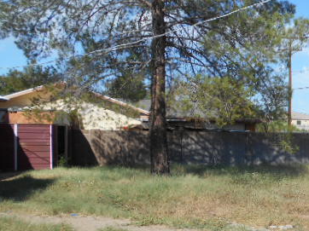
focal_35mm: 46
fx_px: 410
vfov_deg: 31.4
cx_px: 259
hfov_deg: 39.2
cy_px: 142
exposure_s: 1/1250
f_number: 3.2
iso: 80
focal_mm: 4.6
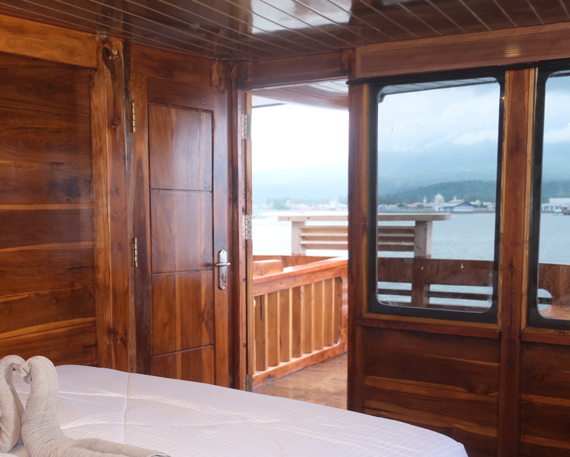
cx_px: 170
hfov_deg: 38.9
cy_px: 310
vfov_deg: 31.8
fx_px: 793
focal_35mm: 47
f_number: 3.8
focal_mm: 19.2
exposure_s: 1/42
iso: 320
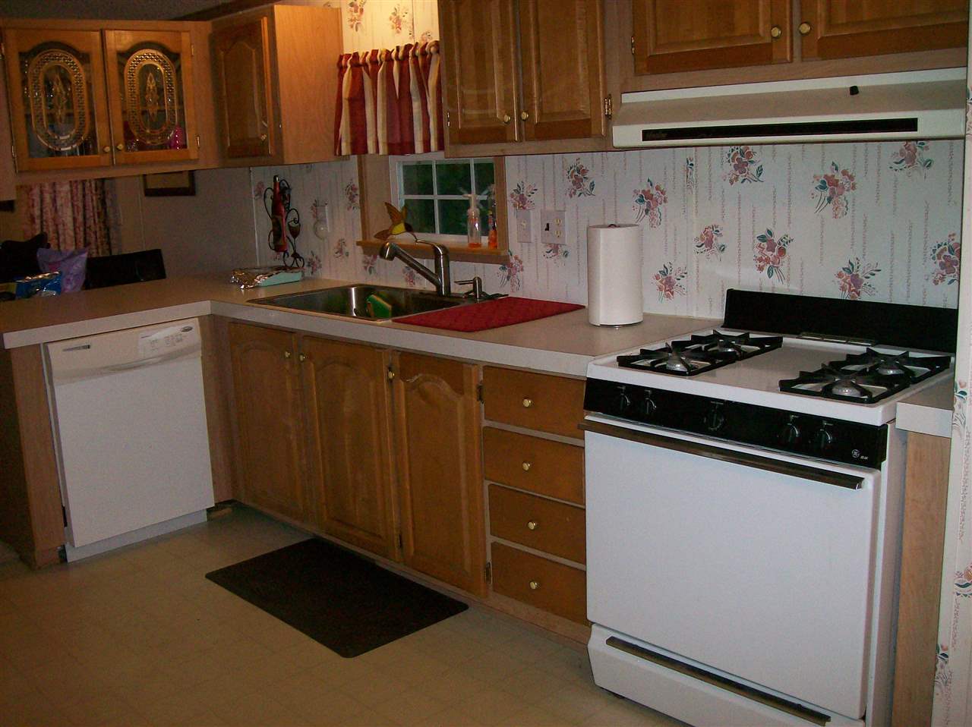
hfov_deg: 51.4
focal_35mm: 36
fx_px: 1010
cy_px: 364
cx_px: 486
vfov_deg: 39.6
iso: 140
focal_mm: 6
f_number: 2.7
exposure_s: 1/64
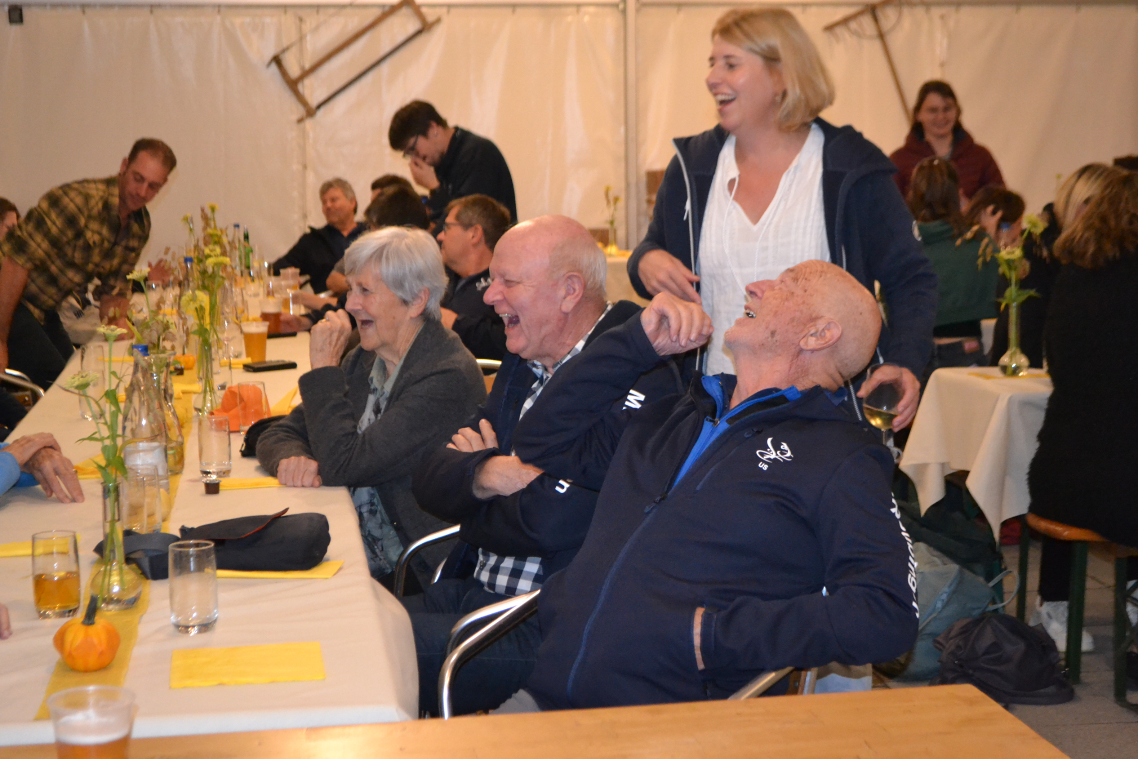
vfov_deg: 20.2
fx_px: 2133
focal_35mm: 68
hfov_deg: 29.9
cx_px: 569
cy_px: 380
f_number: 5.3
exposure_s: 1/60
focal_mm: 45
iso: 3200
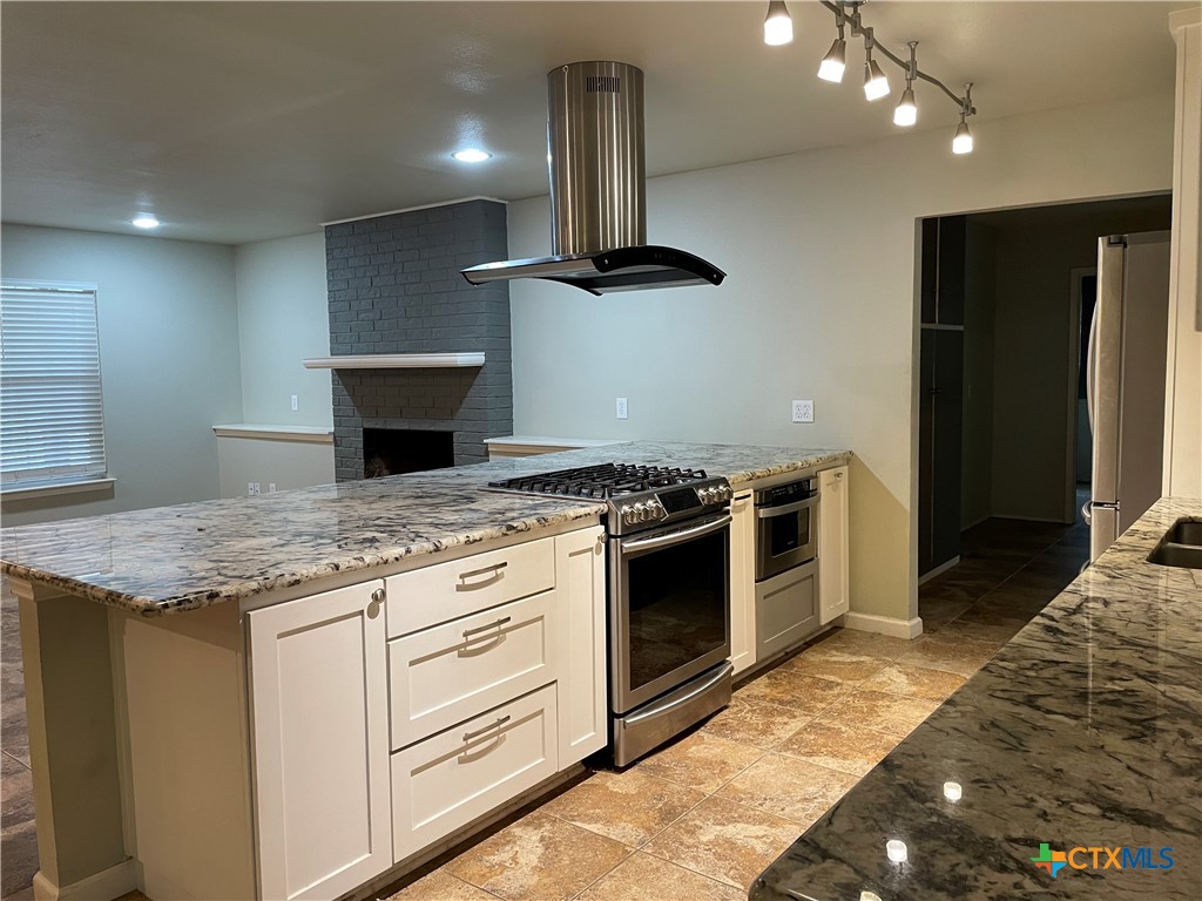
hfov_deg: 67.3
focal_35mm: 26
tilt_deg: -3.9
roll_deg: +0.9
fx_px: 903
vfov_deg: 53.1
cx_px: 601
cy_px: 450
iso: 125
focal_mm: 4.2
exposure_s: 1/60
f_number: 1.6
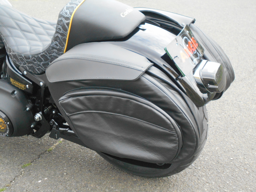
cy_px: 96
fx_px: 370
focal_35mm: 50
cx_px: 128
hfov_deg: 38.2
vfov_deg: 29.1
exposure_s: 1/250
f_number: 4.5
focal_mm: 8.8
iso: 450
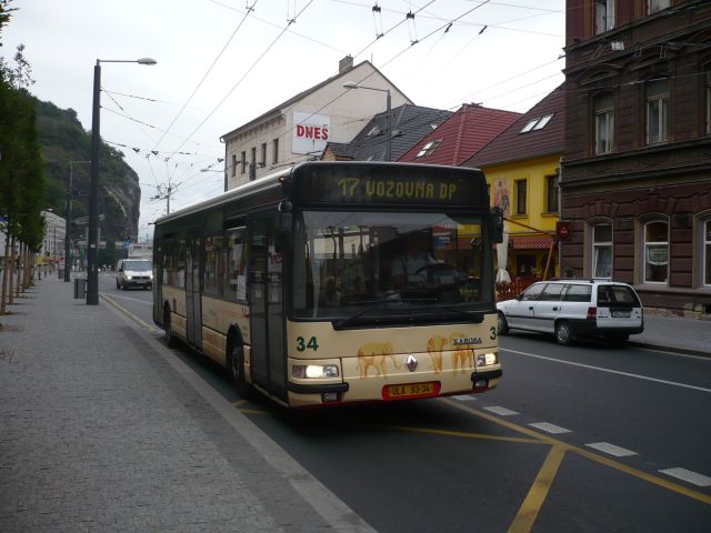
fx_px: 719
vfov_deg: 40.7
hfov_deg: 52.6
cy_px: 266
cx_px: 356
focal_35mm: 35
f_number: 2.8
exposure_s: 1/640
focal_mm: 5.8
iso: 100
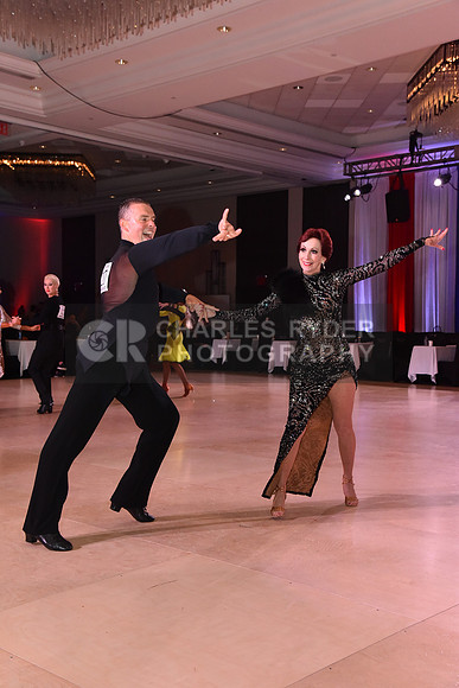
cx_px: 230
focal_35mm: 46
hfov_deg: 29.3
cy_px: 344
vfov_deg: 42.7
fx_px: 879
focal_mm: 46
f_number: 7.1
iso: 2500
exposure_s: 1/320
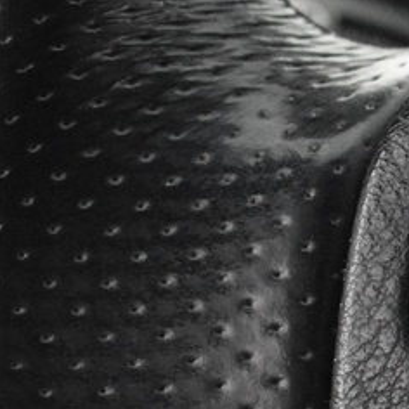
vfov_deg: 8.7
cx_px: 596
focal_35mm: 201
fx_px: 2686
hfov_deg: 8.5
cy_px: 393
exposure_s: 1/30
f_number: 3.8
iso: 3200
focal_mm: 23
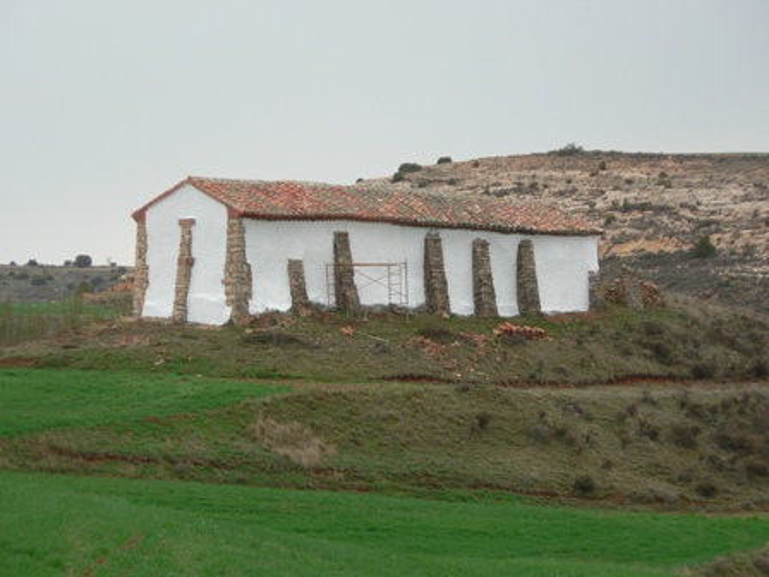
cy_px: 288
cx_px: 384
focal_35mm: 264
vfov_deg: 5.6
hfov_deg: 7.5
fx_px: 5865
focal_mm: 44
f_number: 3.3
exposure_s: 1/100
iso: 80
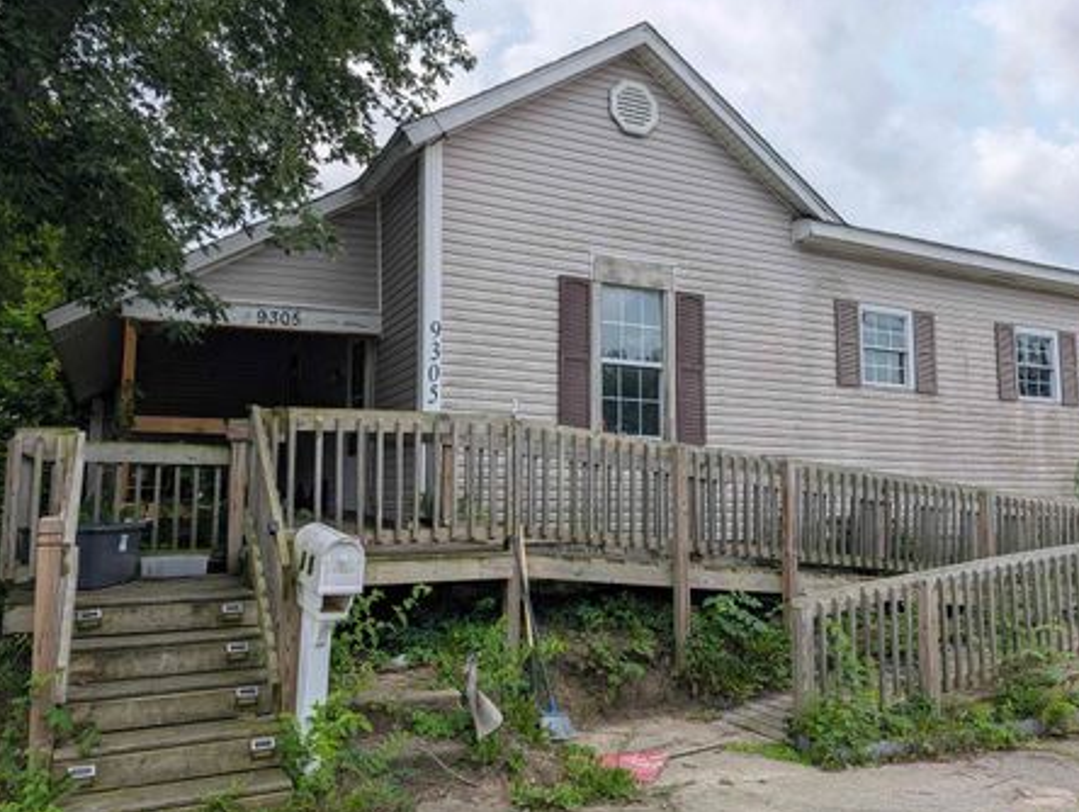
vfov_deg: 51.4
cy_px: 408
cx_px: 554
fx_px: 843
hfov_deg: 65.3
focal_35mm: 27
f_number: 1.68
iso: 19
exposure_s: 1/1143
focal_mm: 6.9
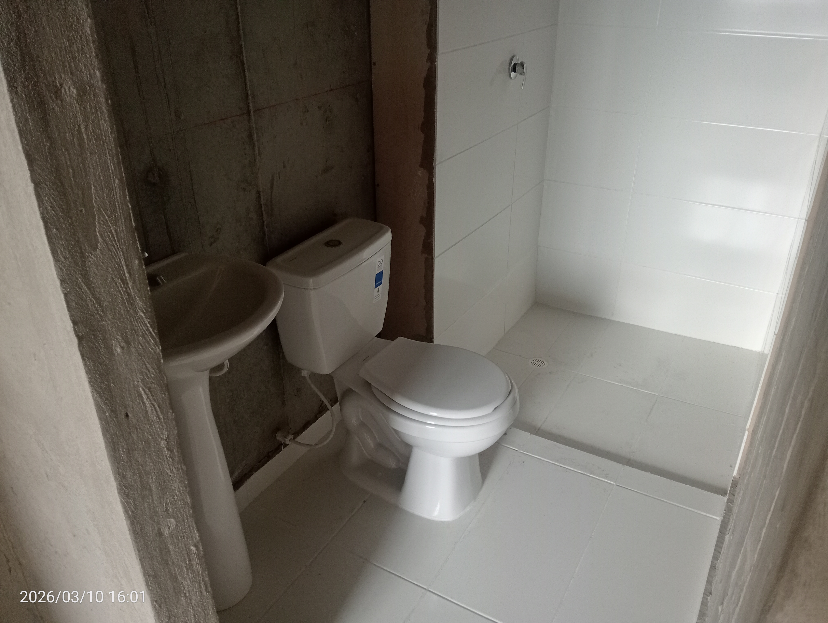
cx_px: 414
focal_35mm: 28
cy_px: 312
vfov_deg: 49.9
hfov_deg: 63.4
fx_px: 671
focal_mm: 3.98
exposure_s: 1/30
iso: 730
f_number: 1.8
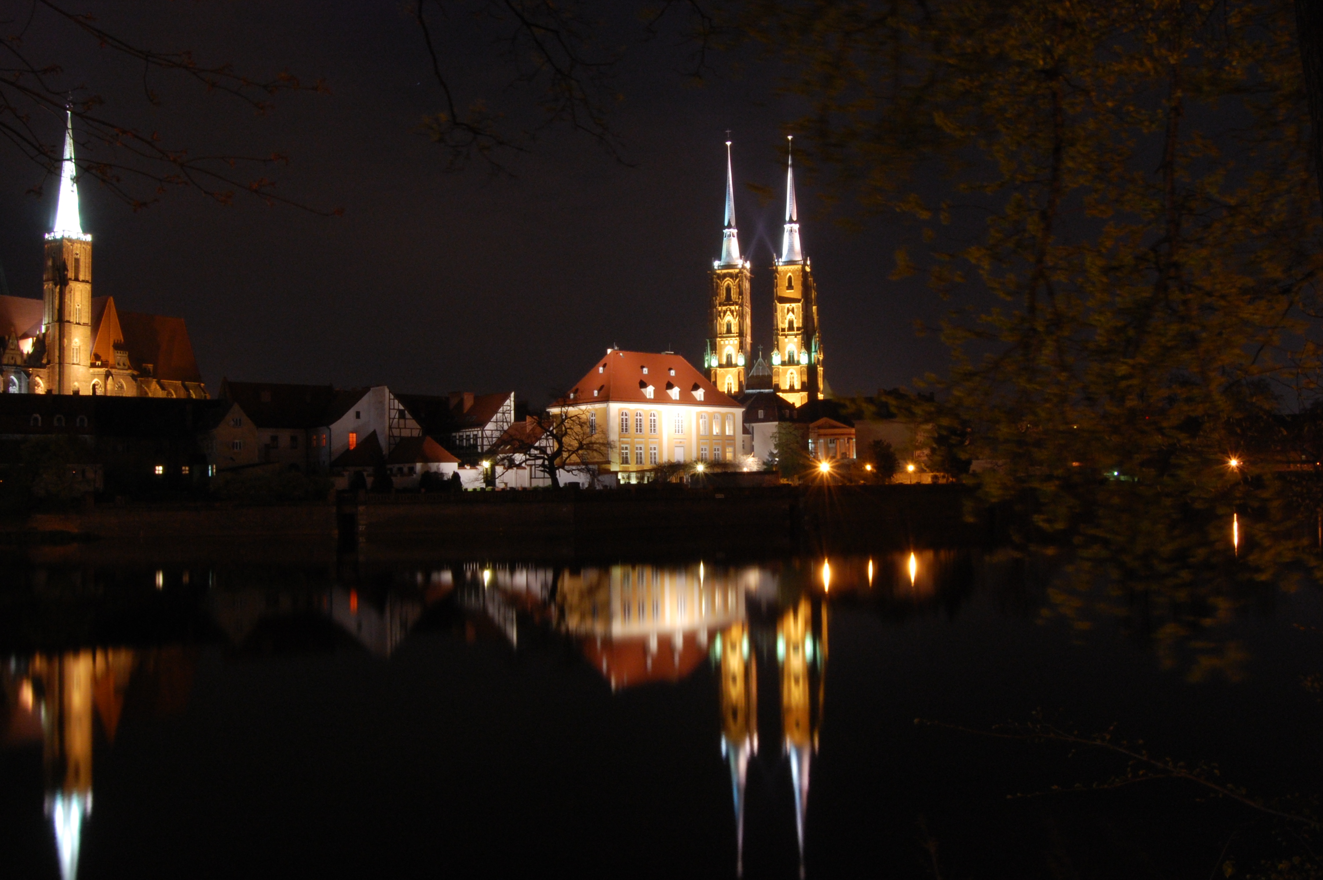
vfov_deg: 39.9
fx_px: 1212
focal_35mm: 33
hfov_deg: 57.3
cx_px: 662
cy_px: 440
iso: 800
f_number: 22
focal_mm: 22
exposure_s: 30
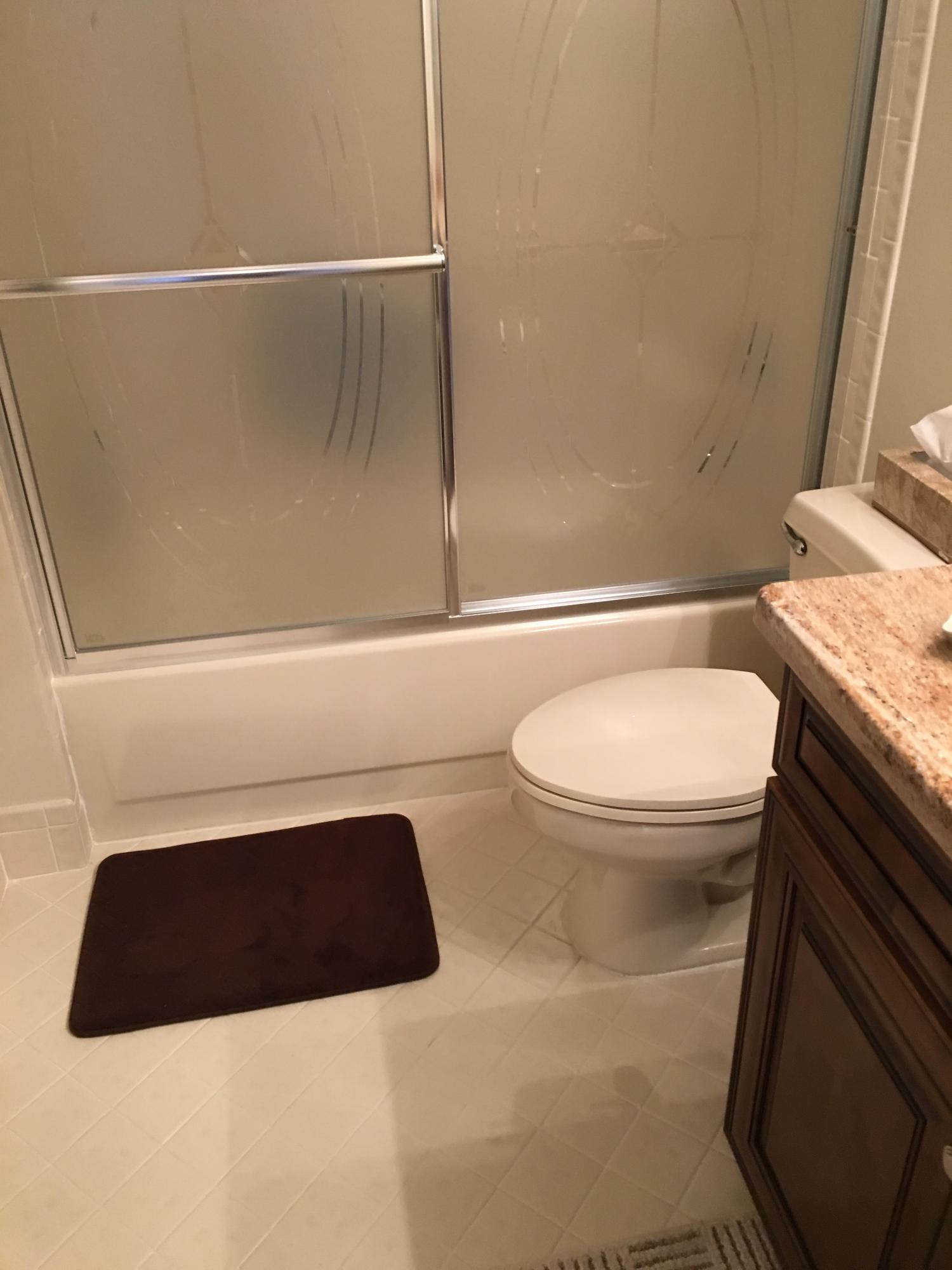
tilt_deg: -30.4
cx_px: 476
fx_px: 1063
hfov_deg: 48.2
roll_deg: +3.0
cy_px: 635
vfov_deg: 61.7
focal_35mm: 29
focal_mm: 4.15
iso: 64
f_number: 2.2
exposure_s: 1/15
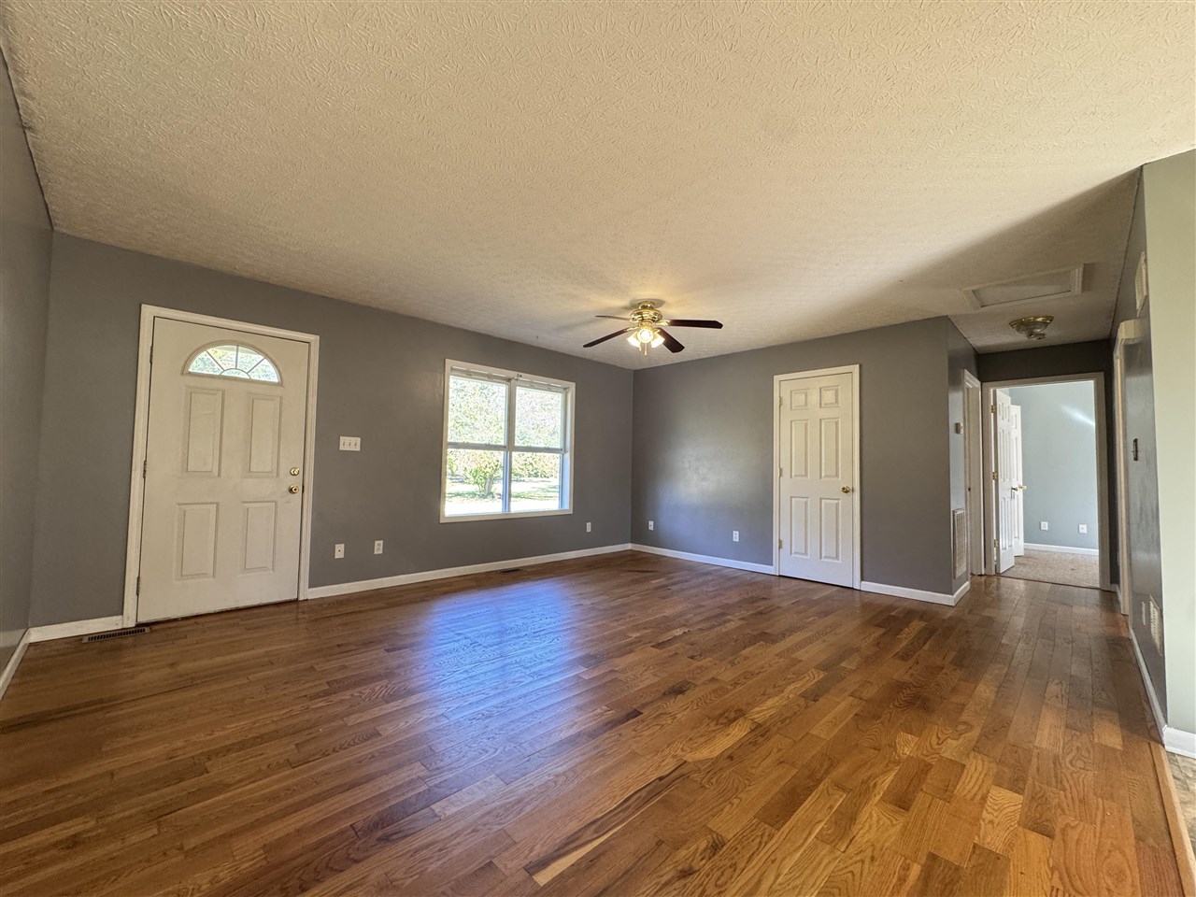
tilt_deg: +2.0
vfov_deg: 85.7
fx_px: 484
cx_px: 598
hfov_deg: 102.1
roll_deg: -1.4
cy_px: 448
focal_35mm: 14
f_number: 2.2
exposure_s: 1/120
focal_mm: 2.22
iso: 250
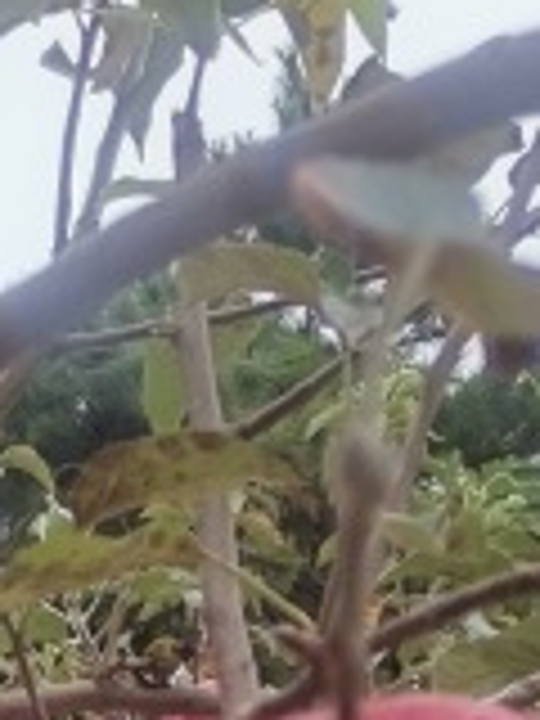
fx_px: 3598
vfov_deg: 9.0
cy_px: 2230
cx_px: -540
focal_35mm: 173
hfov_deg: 8.2
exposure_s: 1/222
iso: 50
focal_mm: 5.5
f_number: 1.8
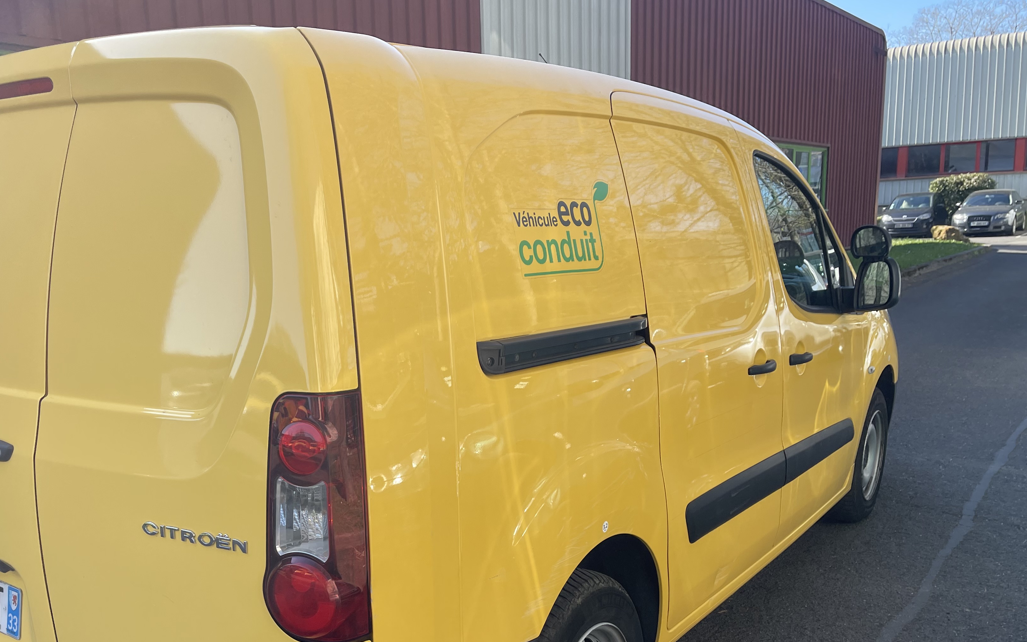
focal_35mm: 33
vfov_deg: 37.8
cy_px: 437
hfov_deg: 57.8
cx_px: 425
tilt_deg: -13.4
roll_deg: +1.7
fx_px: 924
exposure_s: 1/836
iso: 32
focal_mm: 5.1
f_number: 1.6
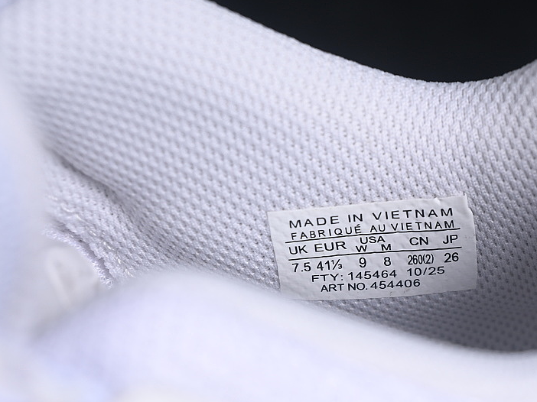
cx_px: 384
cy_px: 254
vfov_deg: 13.3
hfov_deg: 17.7
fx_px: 1721
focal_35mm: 111
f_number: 7.1
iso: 160
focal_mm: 50
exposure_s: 1/80
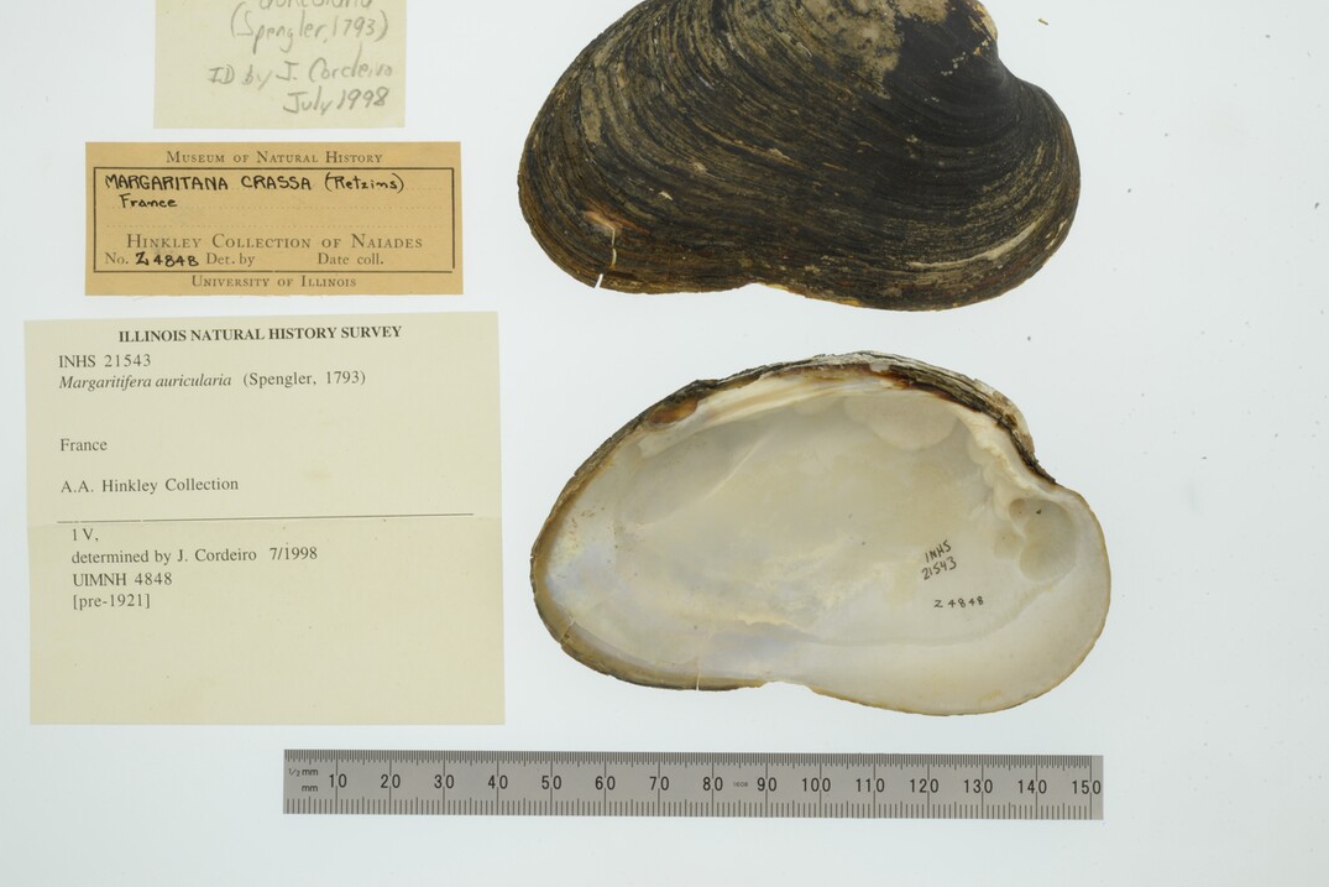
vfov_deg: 20.3
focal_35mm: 67
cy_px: 414
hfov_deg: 30.1
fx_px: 2474
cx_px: 665
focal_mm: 60
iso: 100
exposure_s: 1/8
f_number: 32
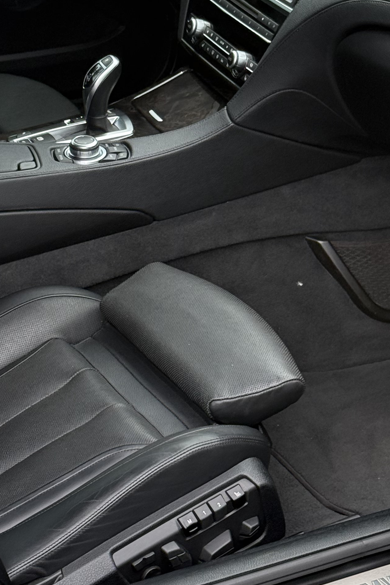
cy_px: 185
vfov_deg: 19.2
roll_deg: +1.0
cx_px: 191
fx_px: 1722
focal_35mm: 106
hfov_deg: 12.9
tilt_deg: -22.4
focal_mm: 6.76
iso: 80
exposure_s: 1/906
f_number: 1.78
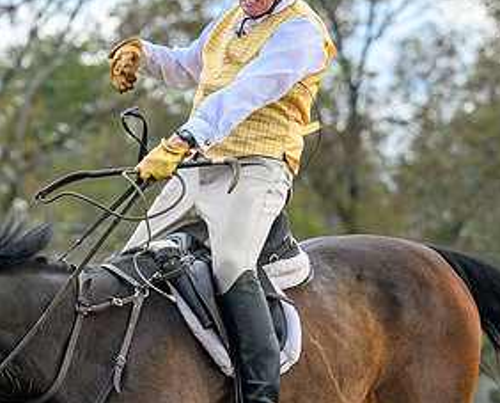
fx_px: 4925
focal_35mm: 332
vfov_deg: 4.7
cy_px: 354
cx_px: 5
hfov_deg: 5.8
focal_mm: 102
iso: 640
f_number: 3.5
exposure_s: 1/1000
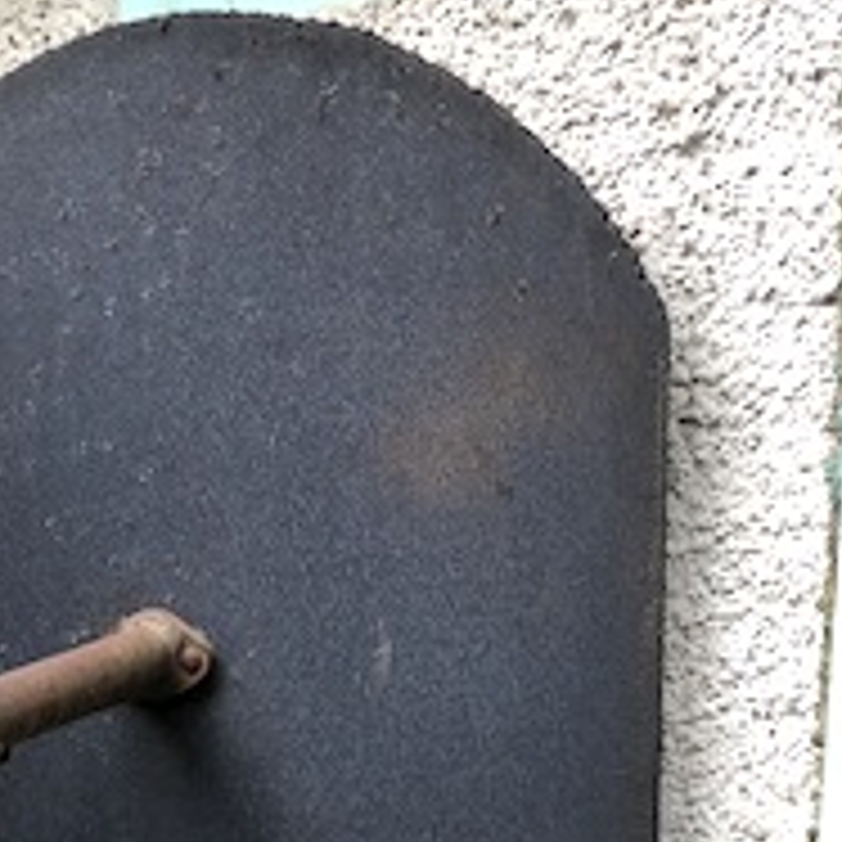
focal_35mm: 67
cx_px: 23
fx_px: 1844
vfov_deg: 22.8
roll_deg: +3.5
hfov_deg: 24.7
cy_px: 1110
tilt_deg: -16.6
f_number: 1.8
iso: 32
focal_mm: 4
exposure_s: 1/30
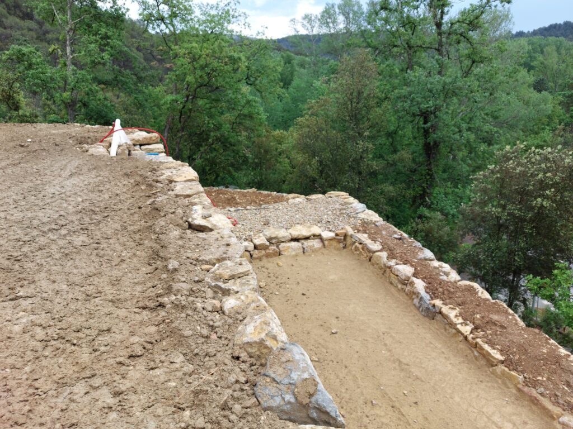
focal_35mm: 25
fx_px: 414
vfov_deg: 54.9
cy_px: 214
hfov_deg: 69.4
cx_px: 286
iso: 25
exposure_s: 1/232
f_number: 1.8
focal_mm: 5.23
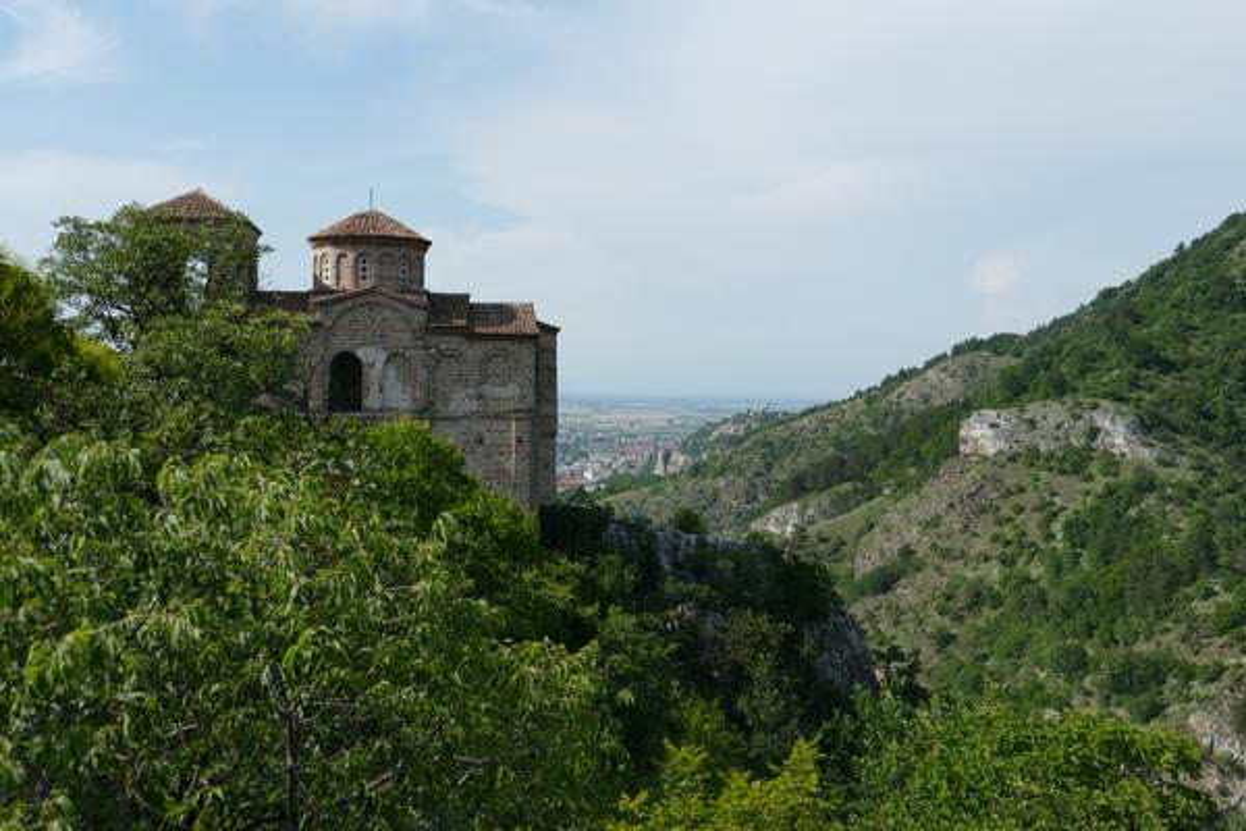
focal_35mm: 43
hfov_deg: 45.4
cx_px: 623
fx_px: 1488
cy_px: 416
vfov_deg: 31.2
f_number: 3.2
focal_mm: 15.51
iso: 125
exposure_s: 1/2000
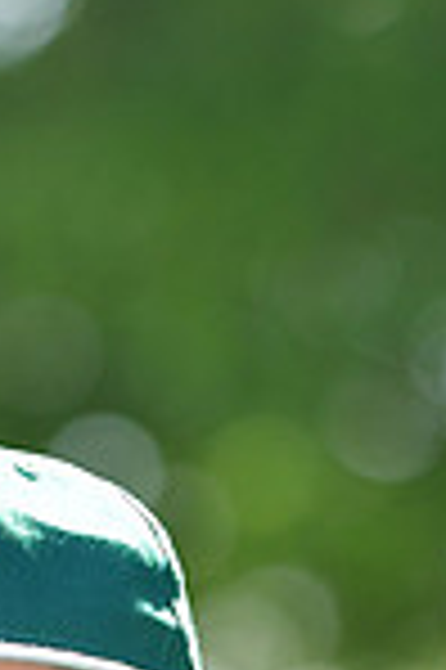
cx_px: 43
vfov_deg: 2.6
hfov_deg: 1.7
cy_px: 1169
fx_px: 14713
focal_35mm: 790
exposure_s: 1/1000
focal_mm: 135
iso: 400
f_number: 4
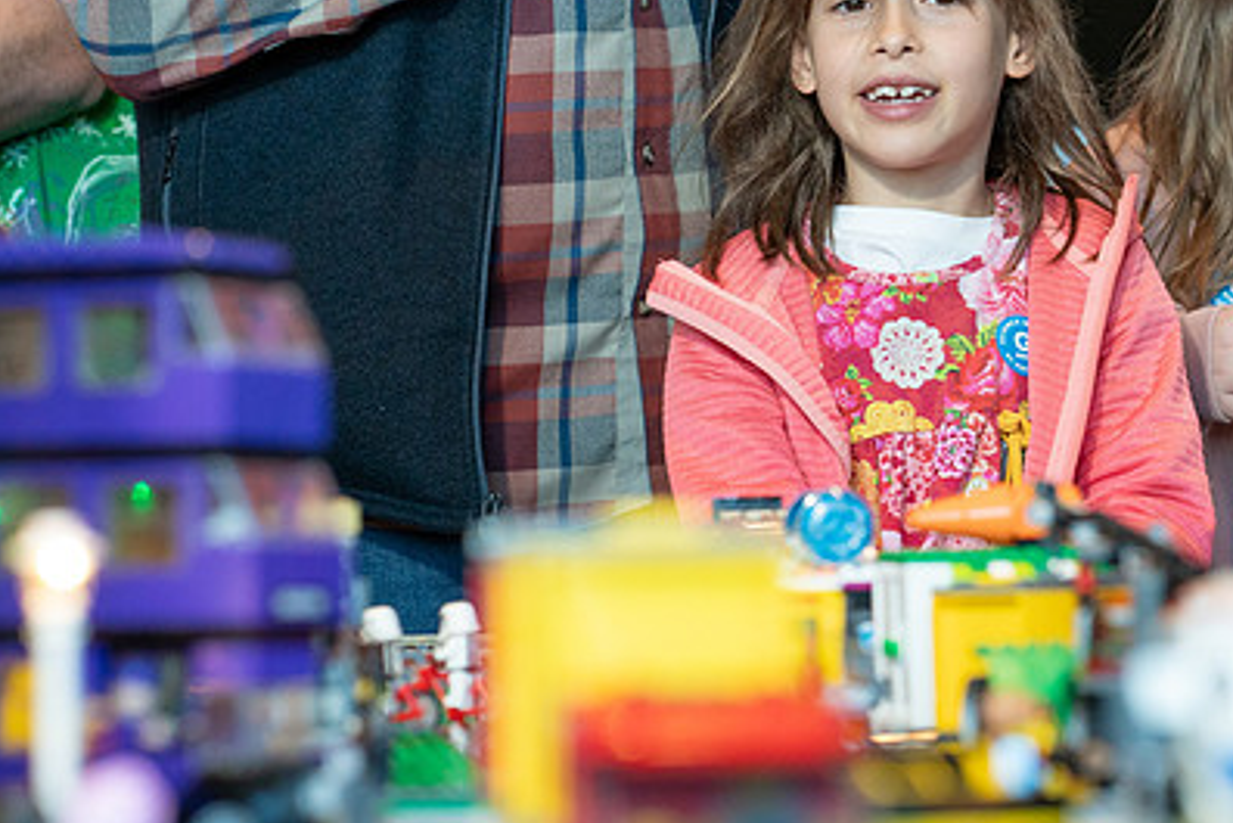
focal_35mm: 145
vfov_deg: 9.5
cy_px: 342
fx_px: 4968
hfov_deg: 14.1
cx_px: 750
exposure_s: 1/250
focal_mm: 85
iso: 2000
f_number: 5.6
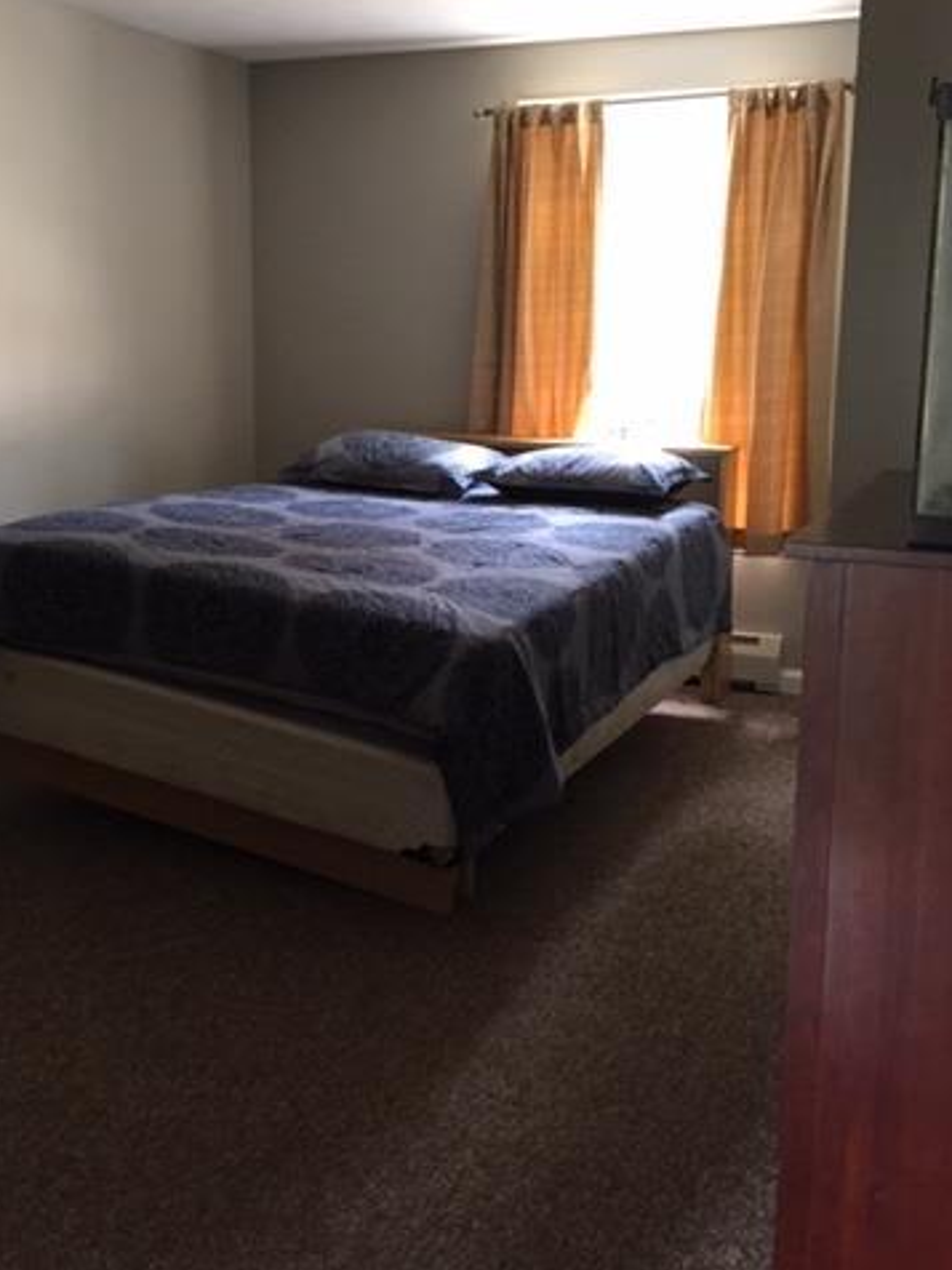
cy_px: 568
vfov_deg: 47.8
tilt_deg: -9.3
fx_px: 1430
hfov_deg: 36.7
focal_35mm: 39
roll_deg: -0.1
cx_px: 405
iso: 160
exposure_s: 1/30
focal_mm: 4.15
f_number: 2.2
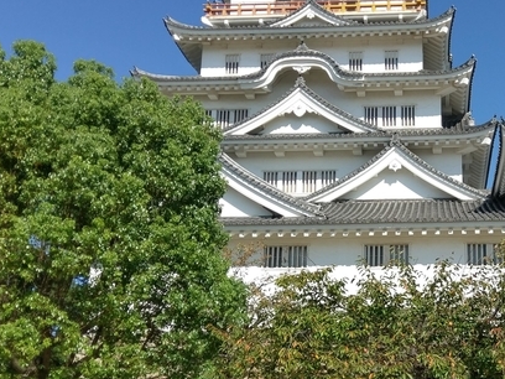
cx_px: 392
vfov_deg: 28.4
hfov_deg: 36.4
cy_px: 251
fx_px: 744
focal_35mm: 51
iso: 100
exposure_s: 1/2526
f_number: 1.8
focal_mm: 4.58
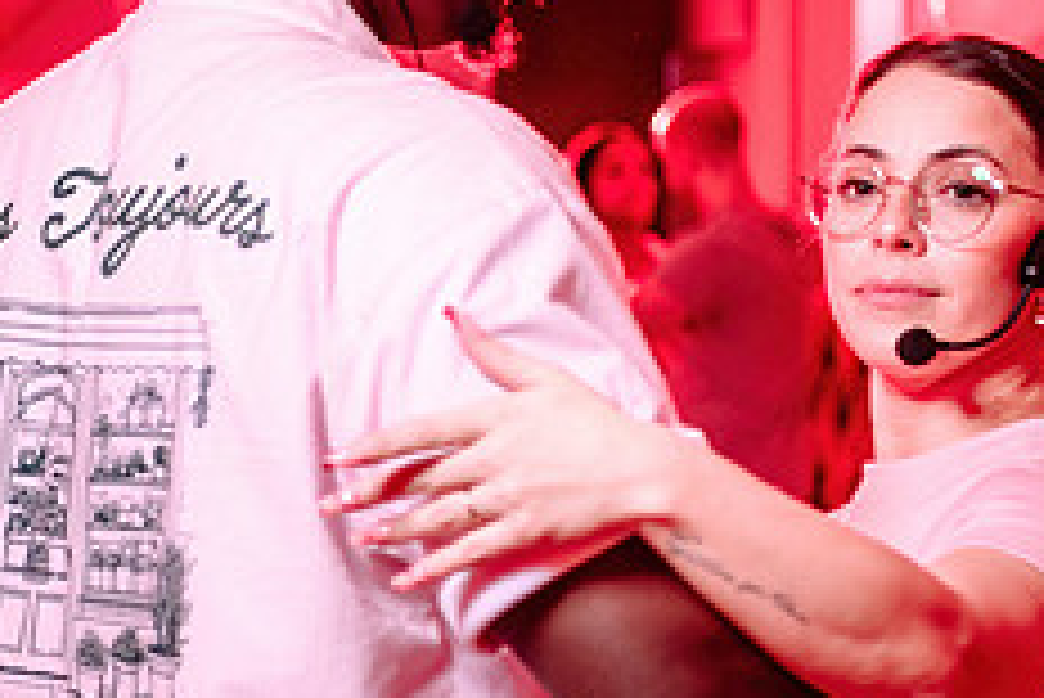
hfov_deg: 15.7
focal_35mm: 130
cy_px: 507
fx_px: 3772
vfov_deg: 10.5
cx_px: 351
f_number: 2.8
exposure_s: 1/125
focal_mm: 52
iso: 500
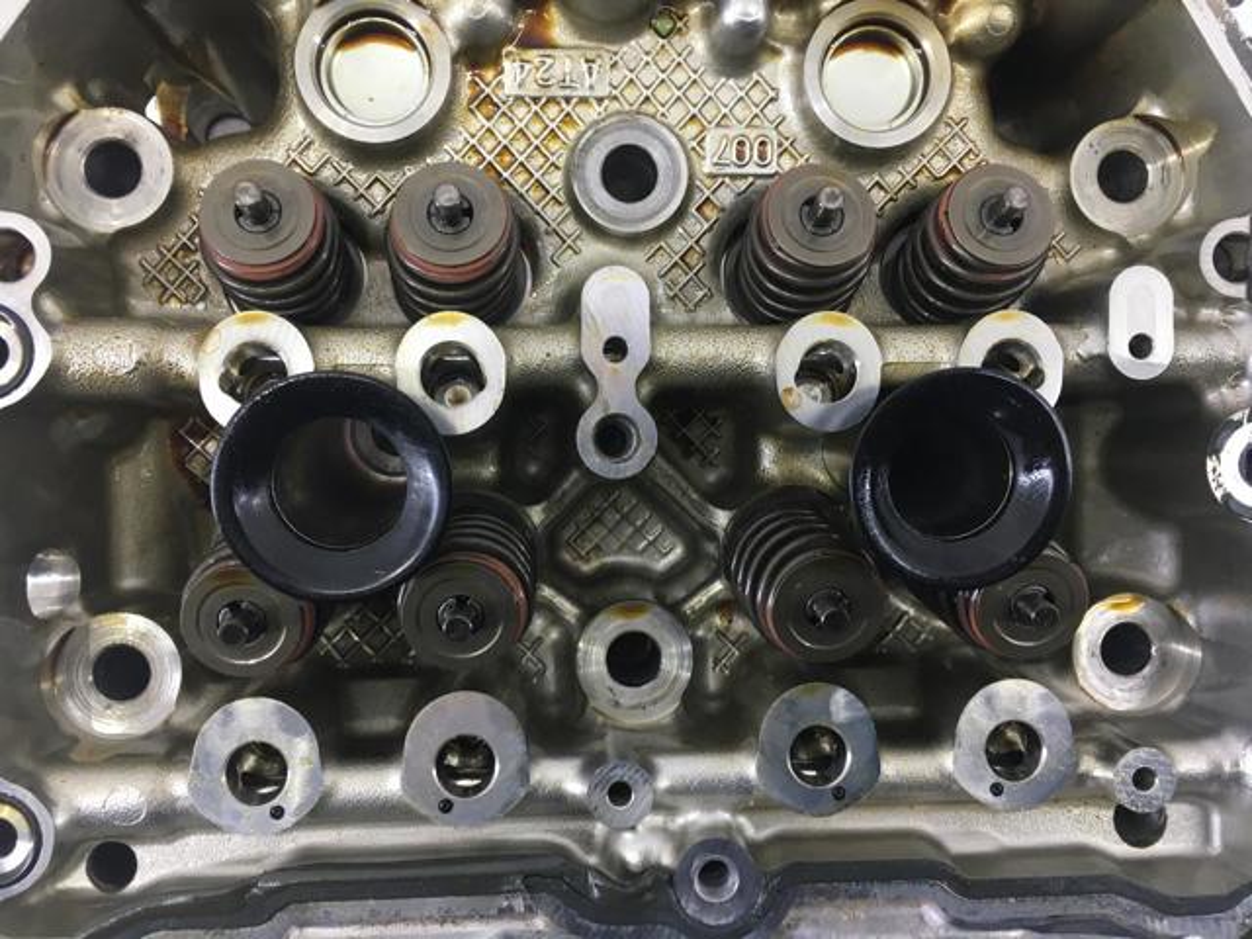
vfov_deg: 48.2
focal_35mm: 29
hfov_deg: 61.7
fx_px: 1049
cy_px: 470
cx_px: 626
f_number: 2.2
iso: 40
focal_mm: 4.15
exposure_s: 1/33
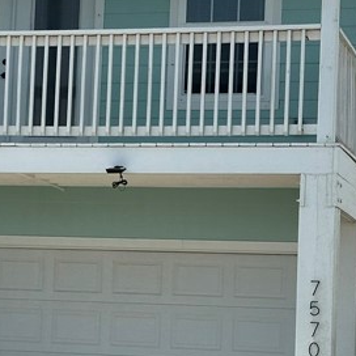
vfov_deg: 10.9
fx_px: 1862
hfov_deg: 10.7
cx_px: -118
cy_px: 215
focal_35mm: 160
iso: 64
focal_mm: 6.86
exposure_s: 1/5882
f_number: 1.78
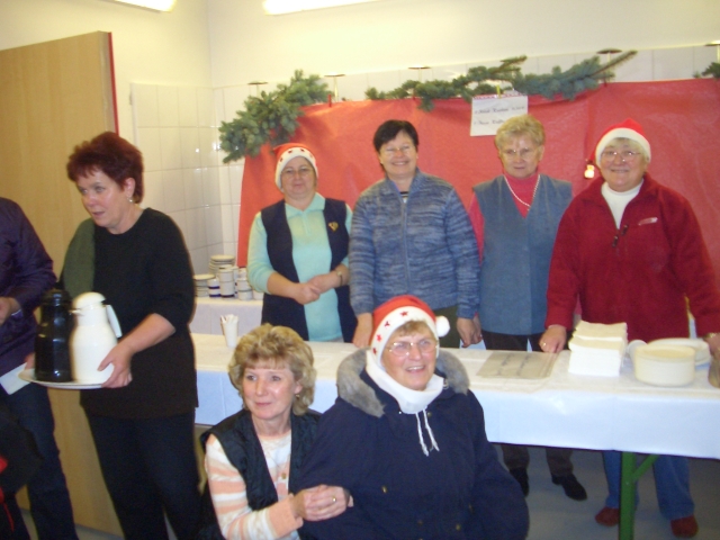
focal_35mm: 35
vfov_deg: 40.7
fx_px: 728
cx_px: 360
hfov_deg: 52.6
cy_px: 270
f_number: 2.6
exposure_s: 1/40
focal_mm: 5.8
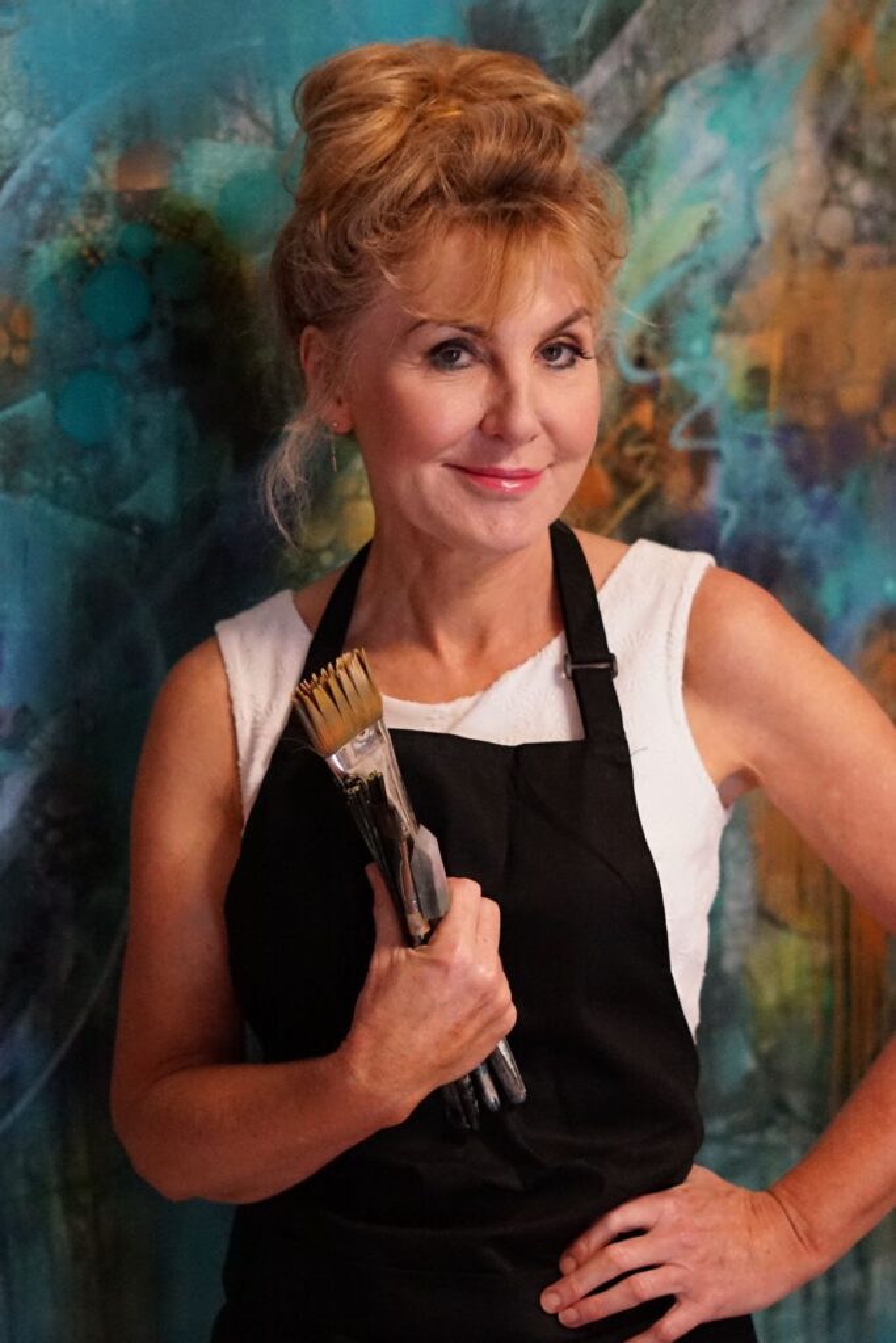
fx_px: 2799
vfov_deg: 27.0
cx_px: 448
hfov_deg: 18.2
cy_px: 672
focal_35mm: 75
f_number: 2
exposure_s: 1/800
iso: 6400
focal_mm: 50
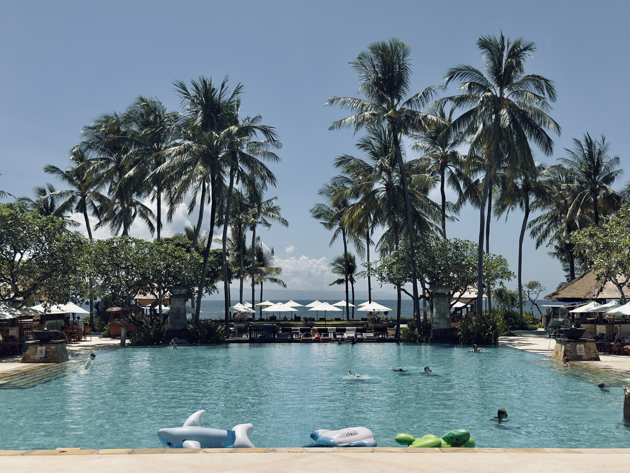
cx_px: 315
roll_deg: +0.0
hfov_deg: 39.7
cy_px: 236
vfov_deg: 30.3
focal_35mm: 48
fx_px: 874
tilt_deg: +5.1
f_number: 1.78
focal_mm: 6.76
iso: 100
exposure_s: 1/9901
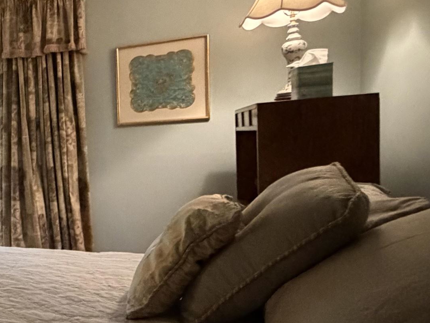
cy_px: 183
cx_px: -126
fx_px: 497
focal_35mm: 40
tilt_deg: -4.3
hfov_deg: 34.0
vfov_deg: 35.9
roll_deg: +2.5
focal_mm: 2.22
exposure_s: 1/40
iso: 1000
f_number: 2.2
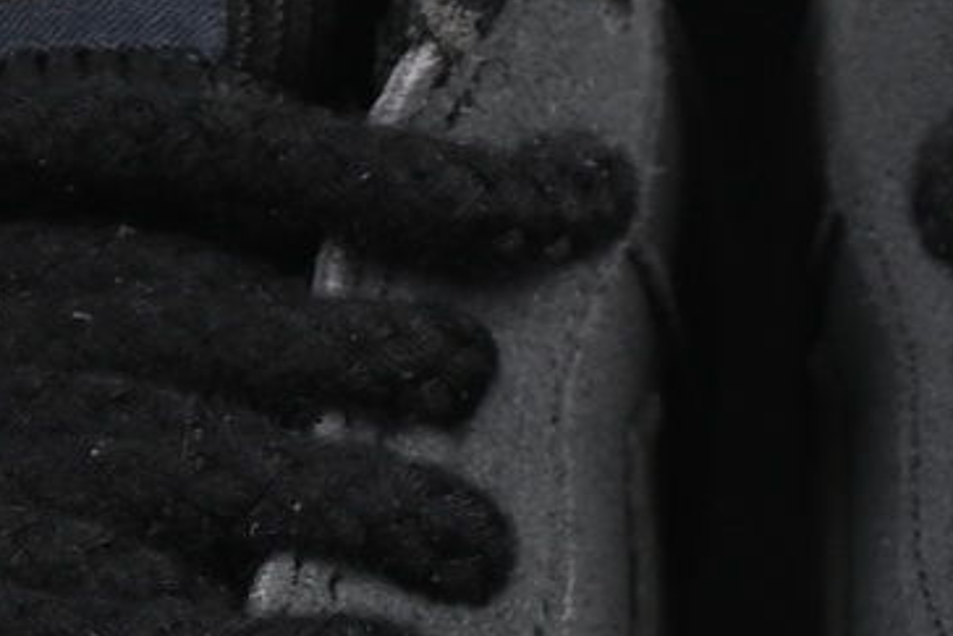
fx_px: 15200
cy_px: 1542
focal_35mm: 574
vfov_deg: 2.4
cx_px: 702
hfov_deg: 3.6
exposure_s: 1/60
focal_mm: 50
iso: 160
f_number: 6.3
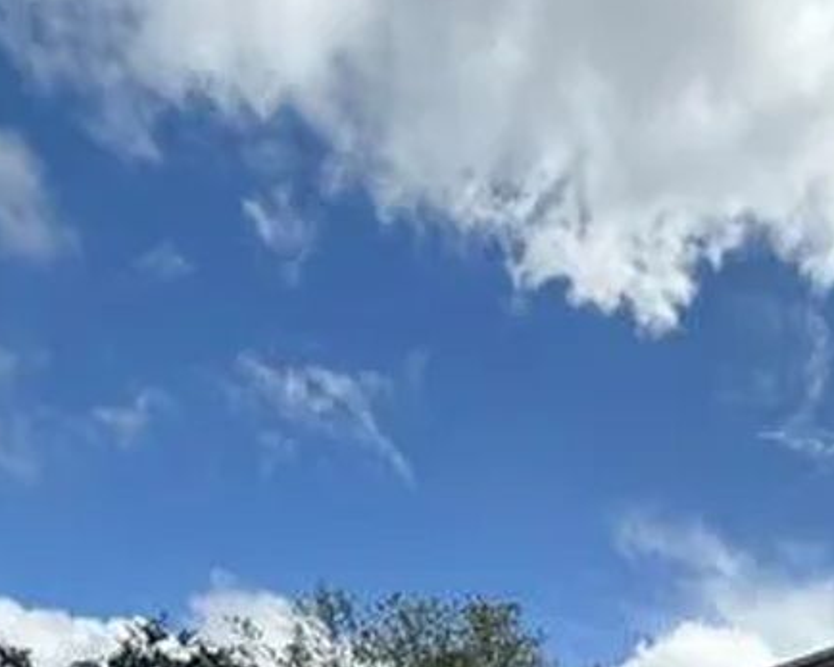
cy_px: 1272
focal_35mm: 43
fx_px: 1061
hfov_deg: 40.6
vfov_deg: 20.5
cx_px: 701
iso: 64
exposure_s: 1/1145
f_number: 2.2
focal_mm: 2.22
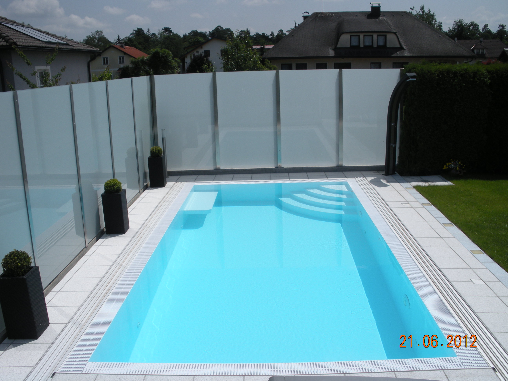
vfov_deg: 39.7
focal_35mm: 36
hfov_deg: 51.4
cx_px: 254
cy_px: 190
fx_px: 528
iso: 64
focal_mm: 6.3
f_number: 5.6
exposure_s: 1/686
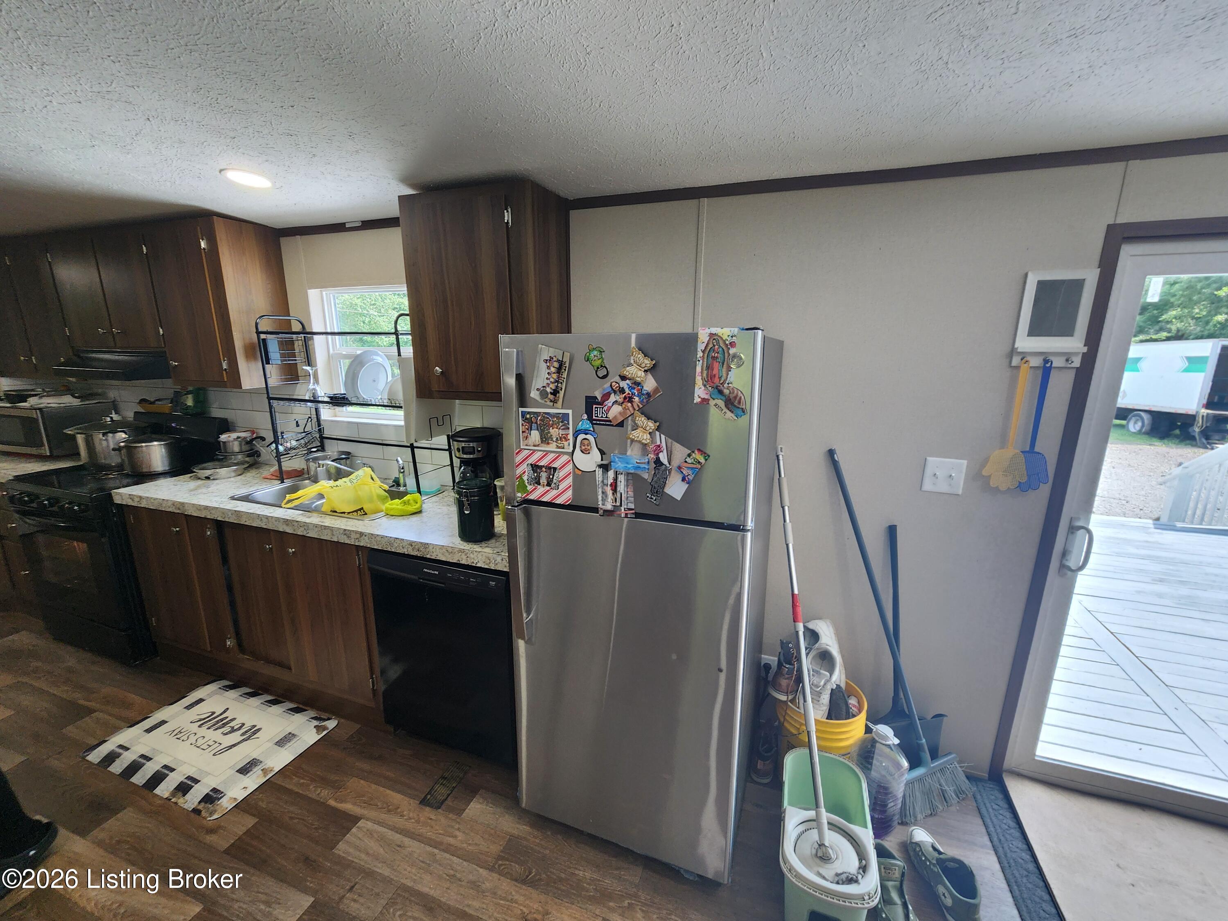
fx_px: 461
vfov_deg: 89.9
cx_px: 614
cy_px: 460
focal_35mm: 13
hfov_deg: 106.2
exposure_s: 1/60
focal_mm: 2.2
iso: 125
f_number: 2.2
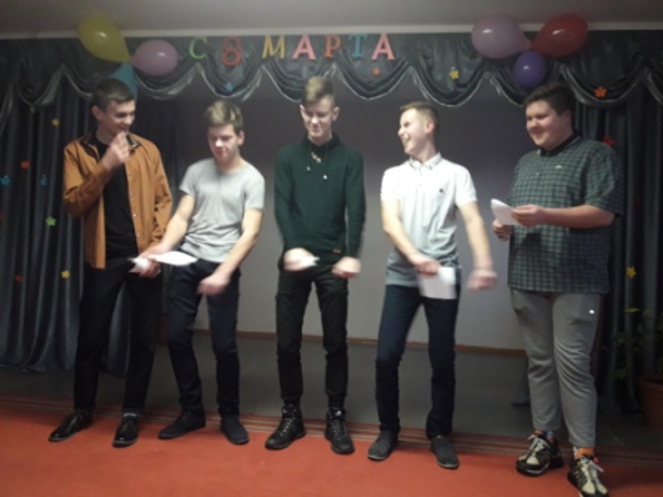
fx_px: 536
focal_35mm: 28
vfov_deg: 49.7
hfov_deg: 63.4
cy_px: 248
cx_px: 332
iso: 320
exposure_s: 1/17
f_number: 1.9
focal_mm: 3.7
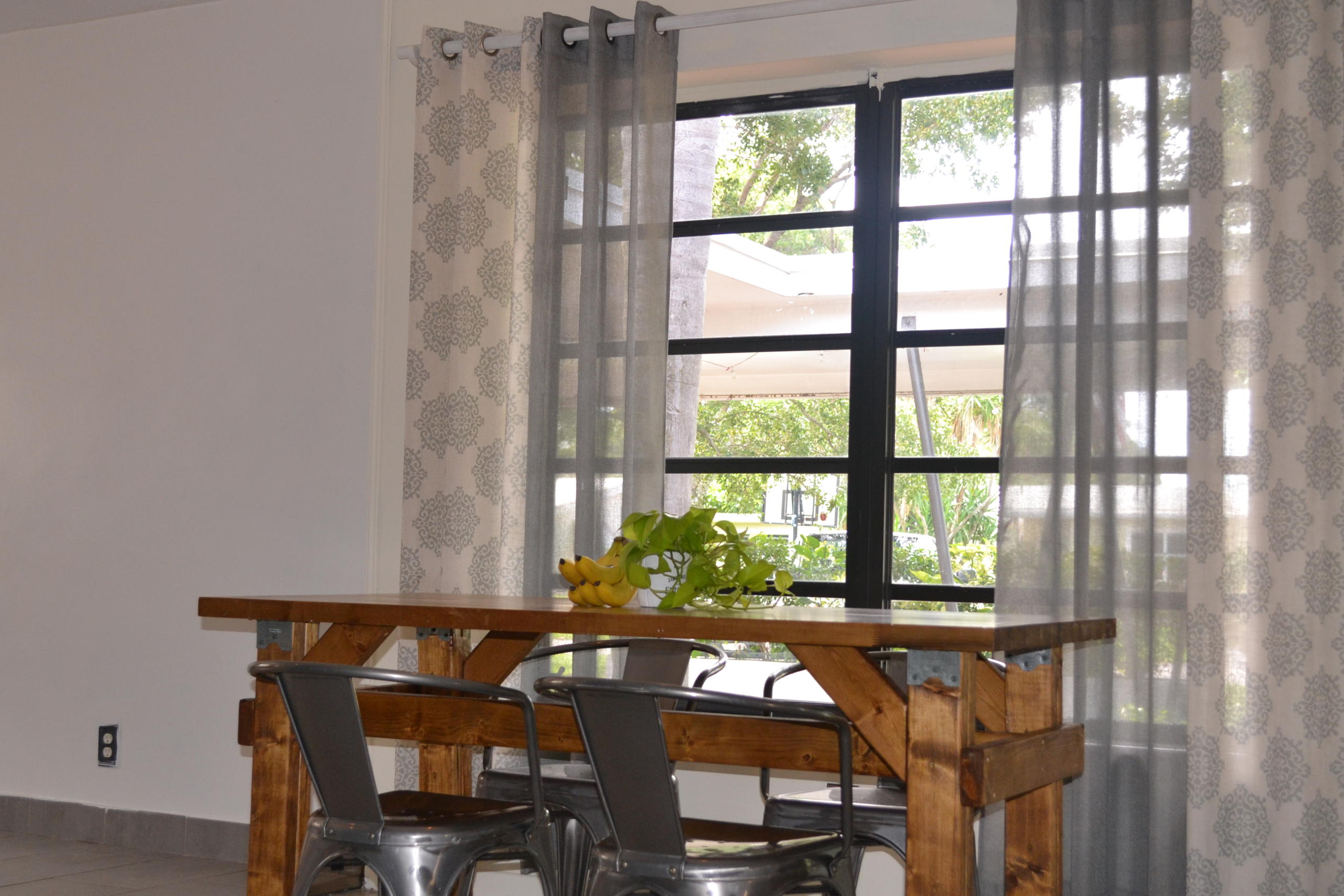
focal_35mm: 50
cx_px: 670
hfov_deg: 39.6
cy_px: 449
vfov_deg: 27.0
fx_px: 1867
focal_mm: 28
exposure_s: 1/60
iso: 560
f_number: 4.5
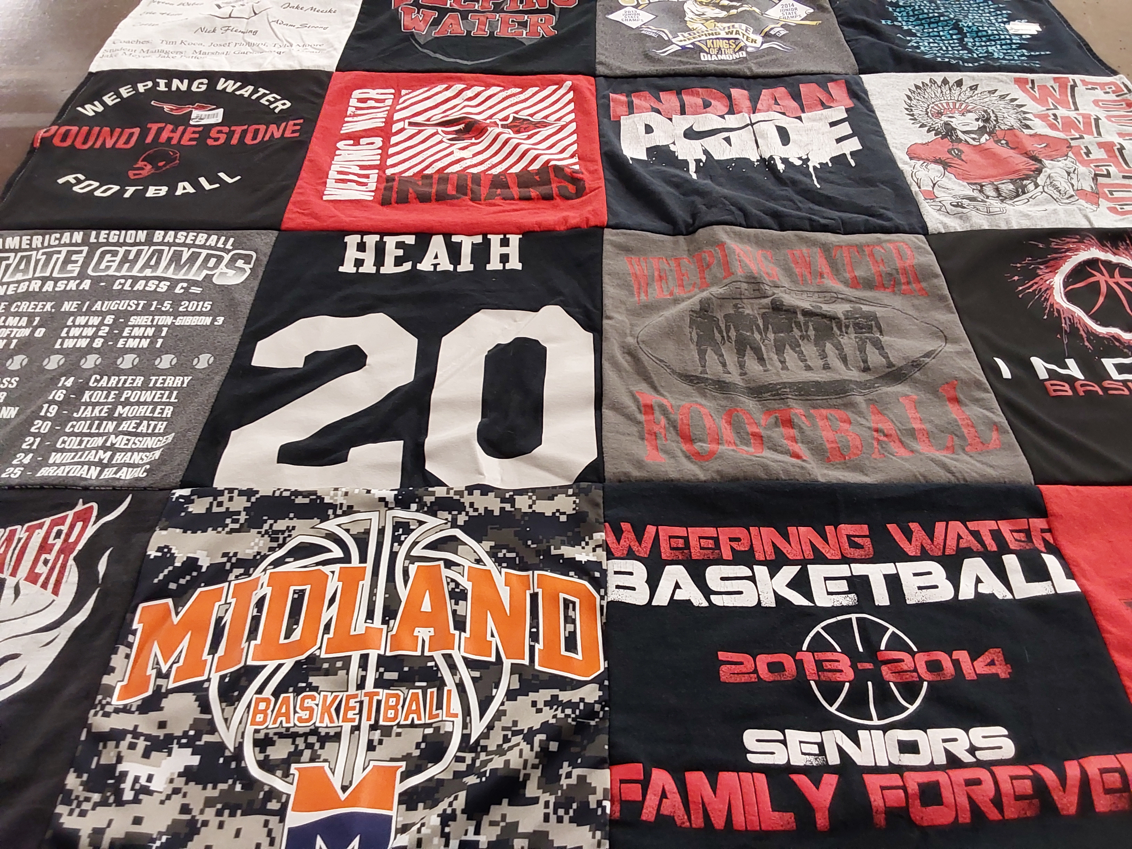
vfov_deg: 49.7
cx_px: 566
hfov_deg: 63.4
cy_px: 424
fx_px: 916
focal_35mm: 28
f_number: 1.9
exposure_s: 1/60
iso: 200
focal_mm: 2.91
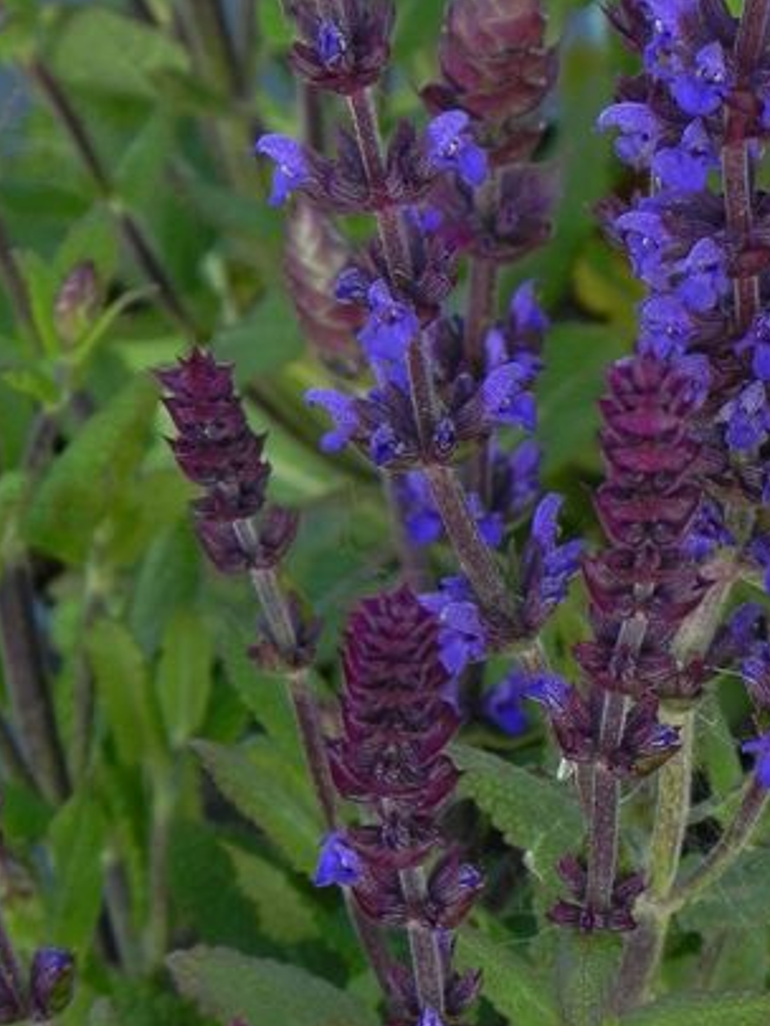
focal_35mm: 255
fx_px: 7559
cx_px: 570
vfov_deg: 7.8
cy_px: 319
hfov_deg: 5.8
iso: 160
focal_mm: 23
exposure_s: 1/200
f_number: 5
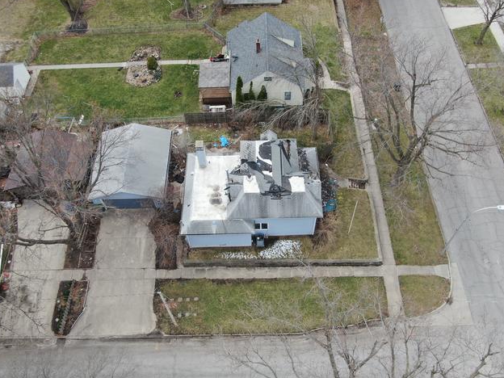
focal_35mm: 31
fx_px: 451
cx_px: 249
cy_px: 195
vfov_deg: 45.4
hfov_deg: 58.3
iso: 100
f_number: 3
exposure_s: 1/500
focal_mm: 5
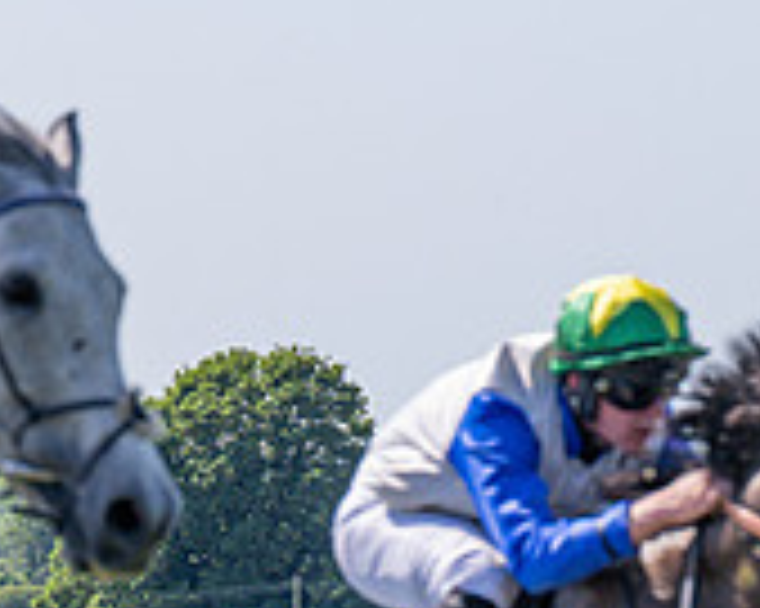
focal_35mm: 351
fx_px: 7891
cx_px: 57
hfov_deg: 5.5
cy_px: 699
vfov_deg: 4.4
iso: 200
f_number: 4
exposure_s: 1/2000
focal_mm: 70
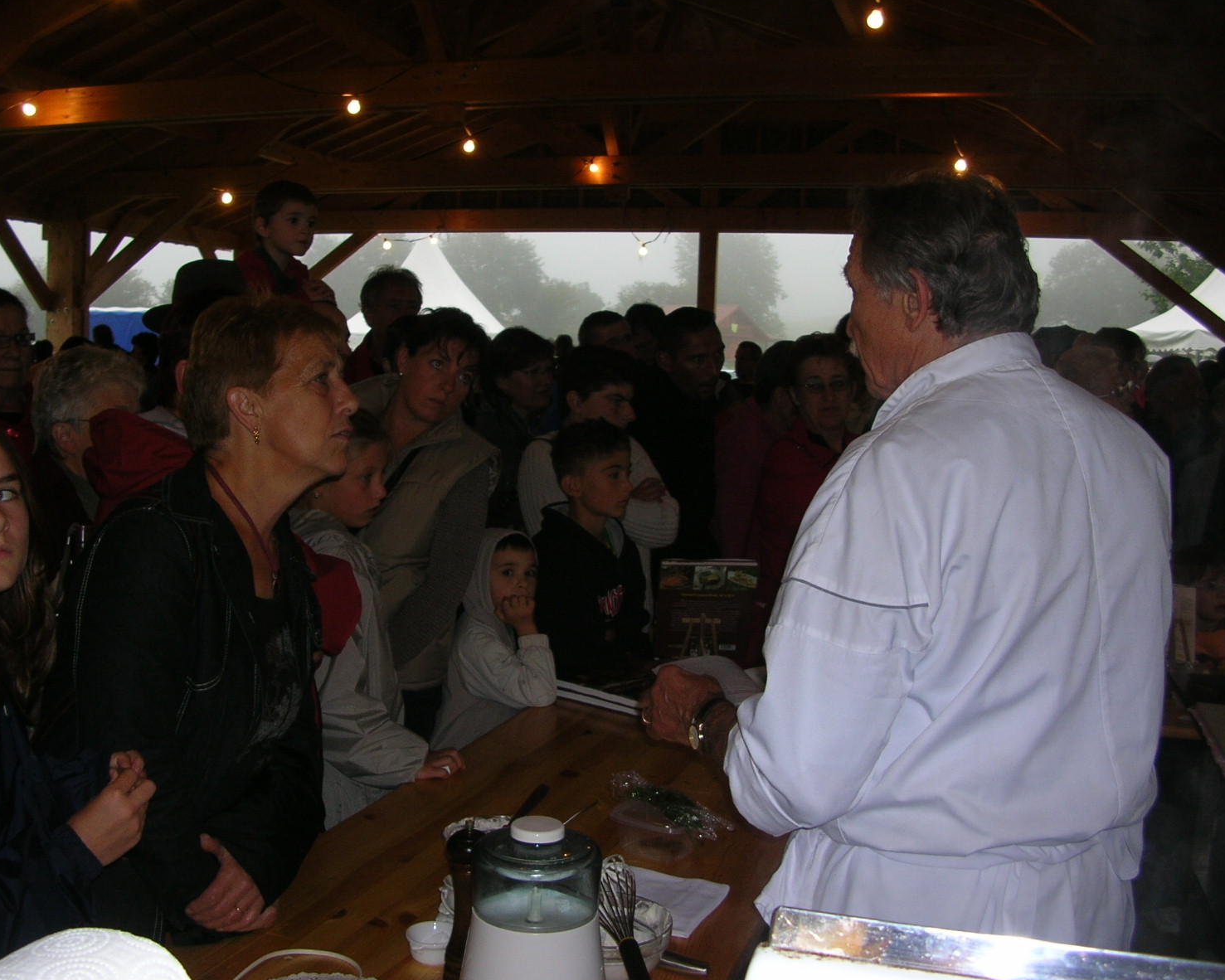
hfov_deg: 49.1
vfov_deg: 40.1
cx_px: 593
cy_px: 489
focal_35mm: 37
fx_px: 1342
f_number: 2.8
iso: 50
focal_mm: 5.8
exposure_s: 1/60.1
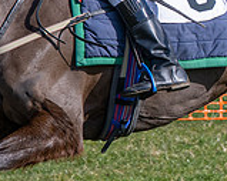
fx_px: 3847
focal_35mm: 573
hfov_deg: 3.4
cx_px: 119
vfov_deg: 2.7
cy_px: 10
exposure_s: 1/1250
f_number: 5
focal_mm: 86
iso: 200
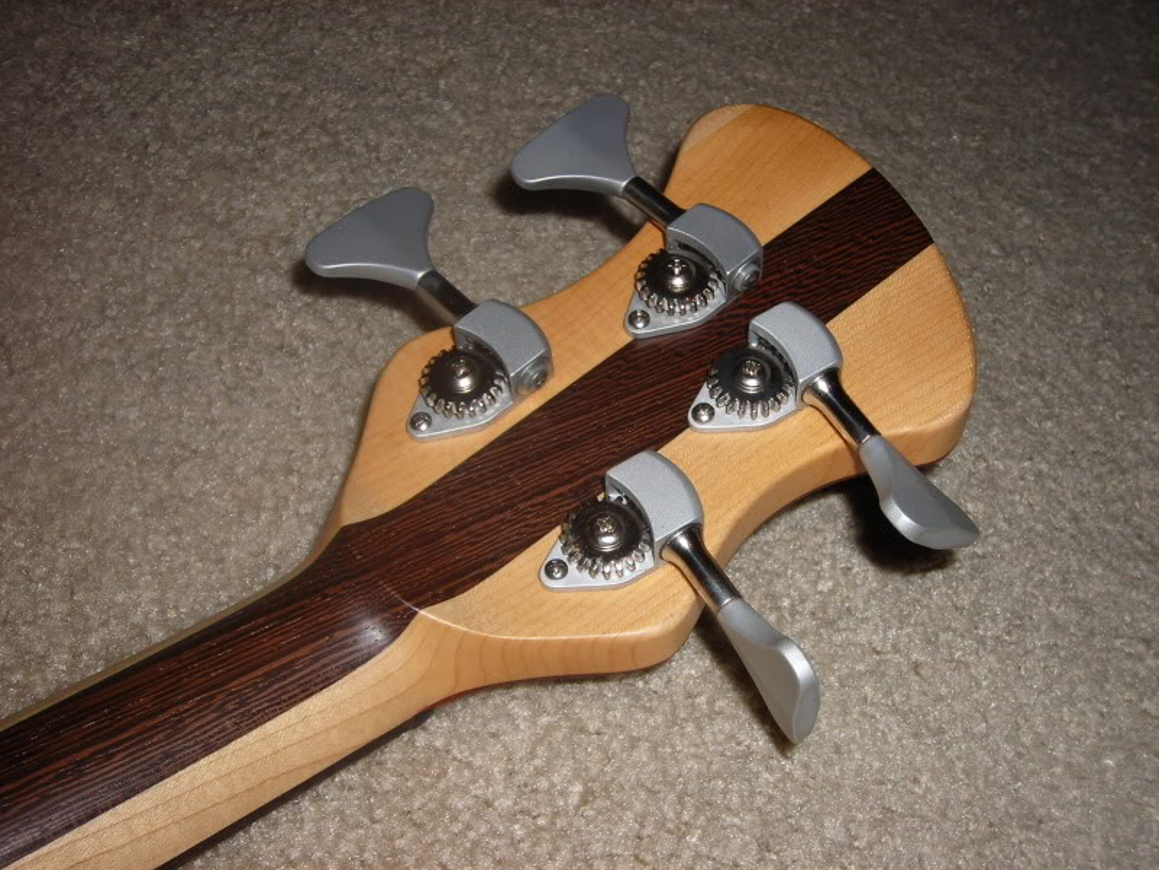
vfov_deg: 30.9
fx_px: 1574
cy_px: 435
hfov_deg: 40.4
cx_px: 580
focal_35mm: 47
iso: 50
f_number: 3.4
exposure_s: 1/60.1
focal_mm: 7.8
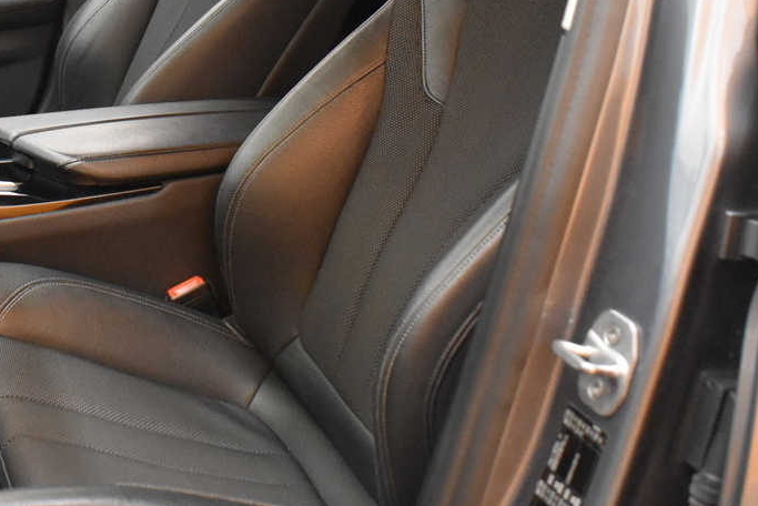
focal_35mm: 64
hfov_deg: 30.3
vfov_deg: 21.1
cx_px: 105
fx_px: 1348
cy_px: 124
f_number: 3.5
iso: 4500
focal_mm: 18
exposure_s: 1/60
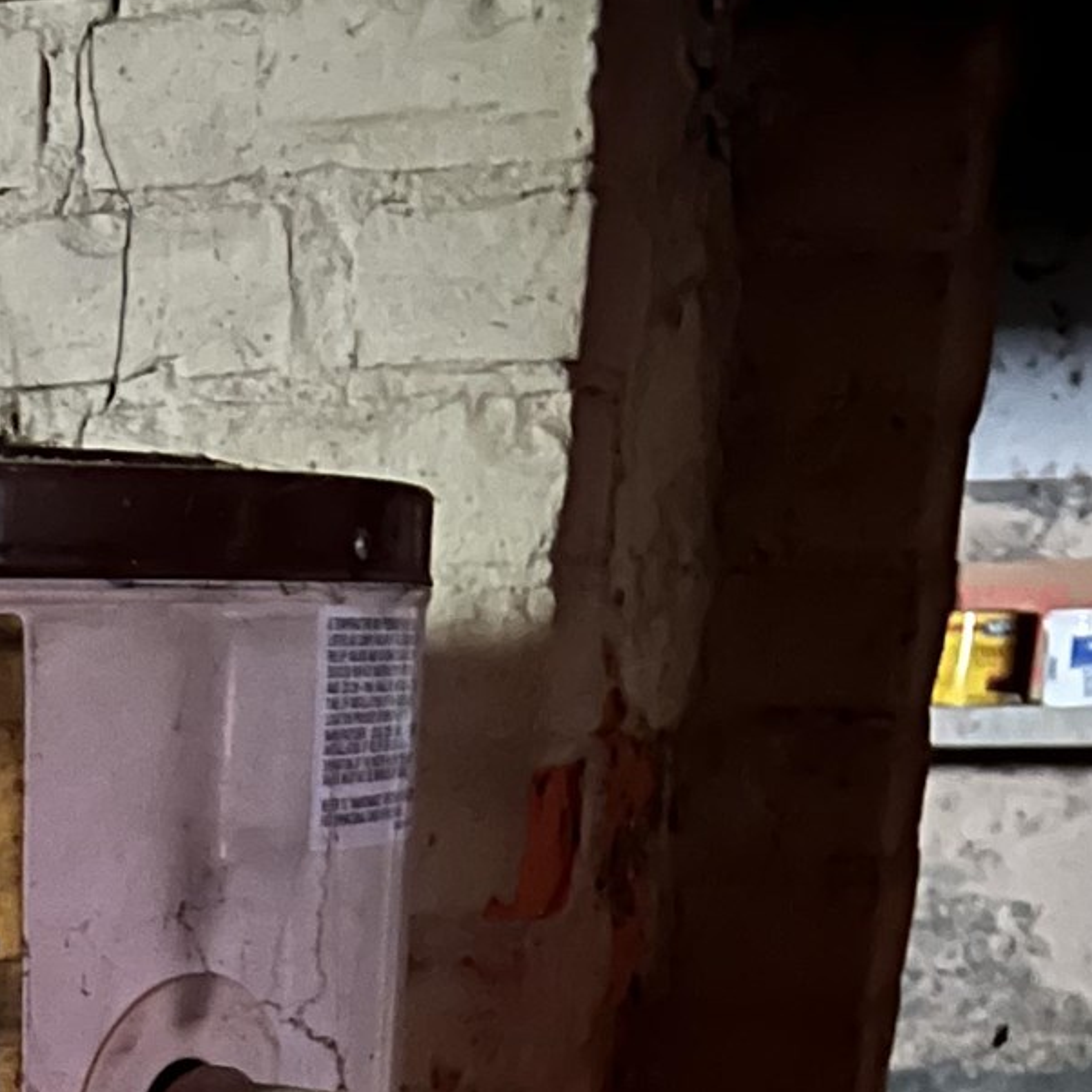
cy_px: 1857
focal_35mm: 88
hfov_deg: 18.5
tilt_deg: -21.8
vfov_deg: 16.9
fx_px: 3141
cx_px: -279
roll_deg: +2.2
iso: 1250
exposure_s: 1/5
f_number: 1.5
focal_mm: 5.7
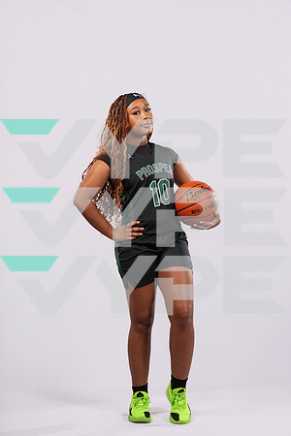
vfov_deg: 28.8
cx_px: 146
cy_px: 218
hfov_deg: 19.5
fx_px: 849
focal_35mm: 70
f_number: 9
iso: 125
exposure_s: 1/200
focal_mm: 70
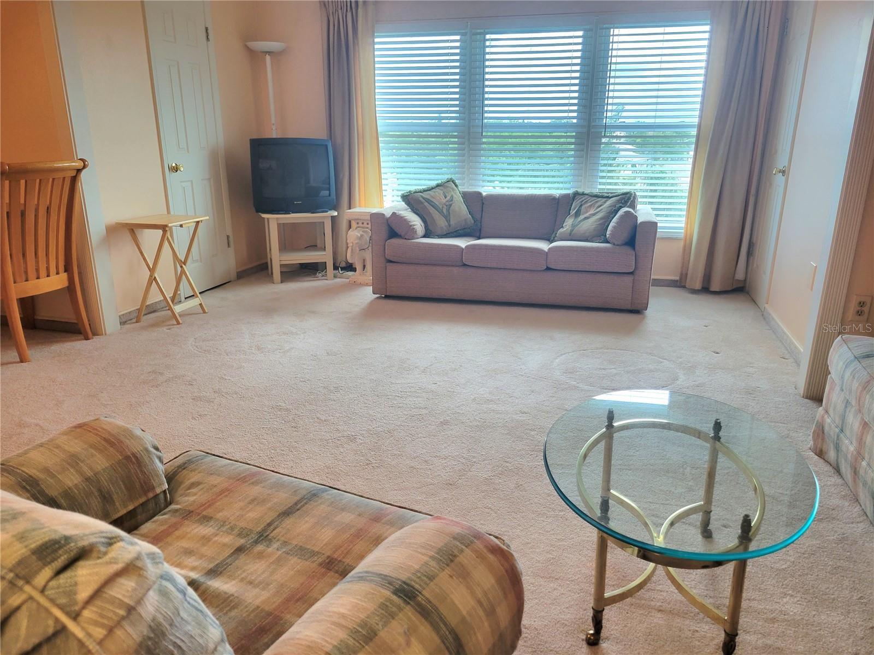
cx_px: 437
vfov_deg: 53.1
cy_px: 328
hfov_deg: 67.3
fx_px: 656
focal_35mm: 26
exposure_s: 1/120
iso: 100
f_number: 1.8
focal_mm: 5.4
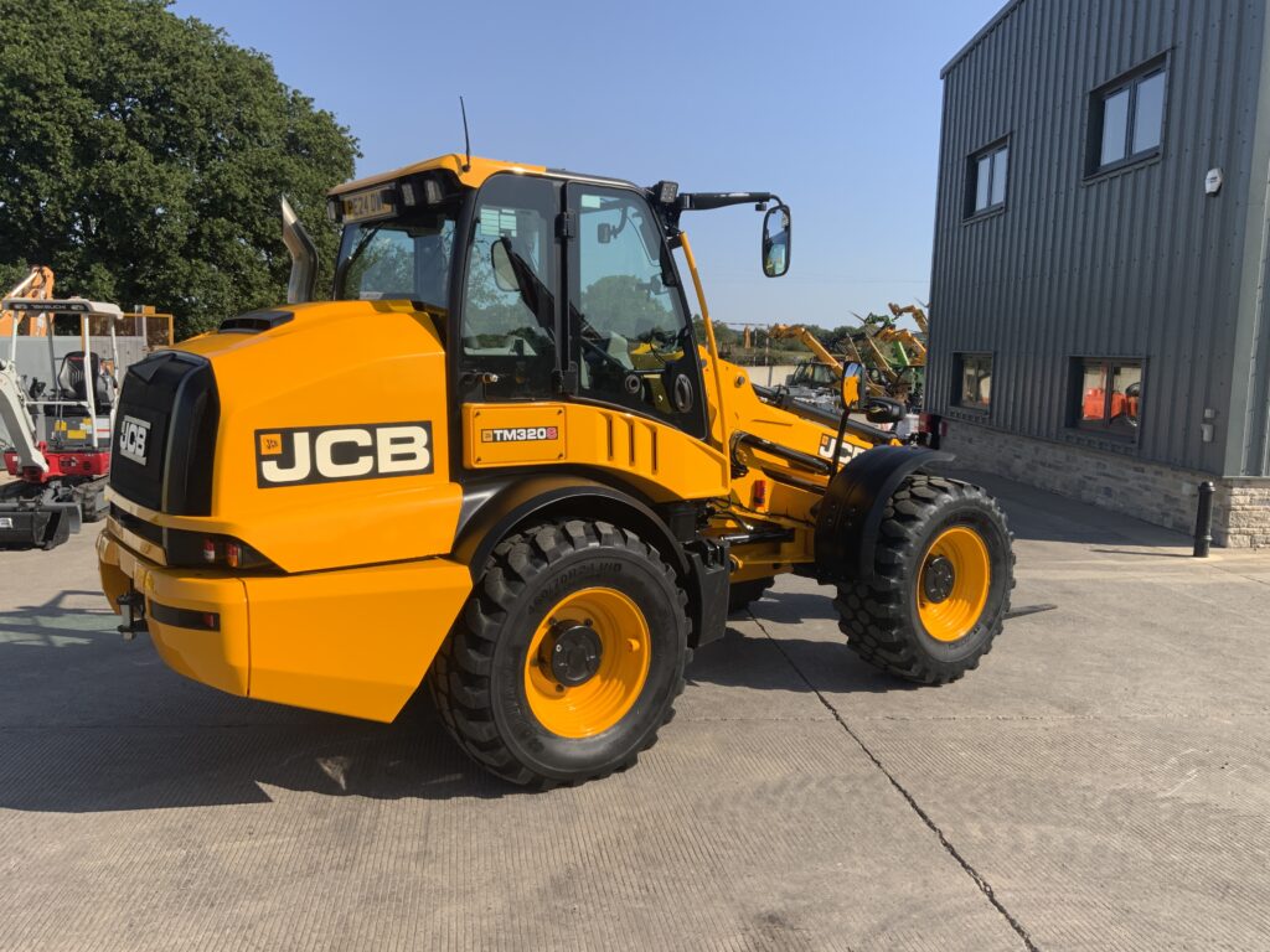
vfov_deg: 48.2
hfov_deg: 61.7
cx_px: 635
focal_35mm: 29
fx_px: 1064
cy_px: 476
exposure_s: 1/1675
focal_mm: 3
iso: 16
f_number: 1.8
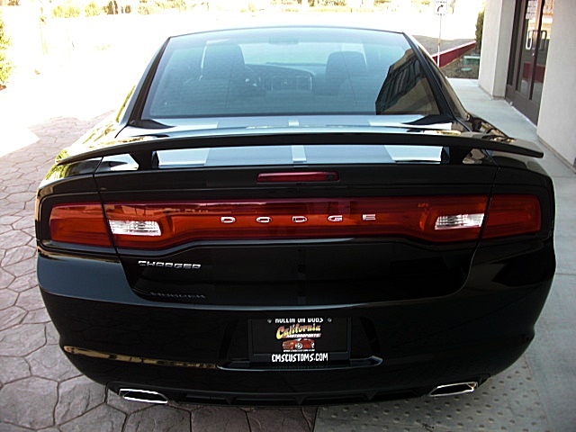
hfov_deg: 51.4
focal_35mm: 36
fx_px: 599
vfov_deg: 39.7
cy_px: 216
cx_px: 288
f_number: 2.8
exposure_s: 1/80
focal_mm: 6.3
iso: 50
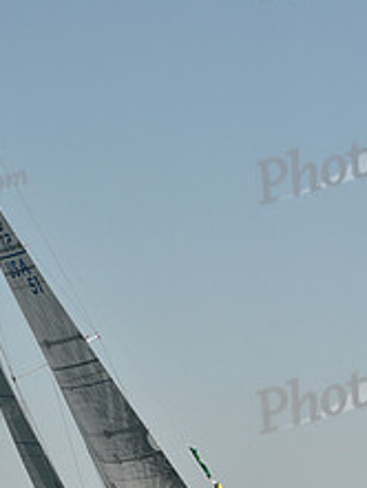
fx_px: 2923
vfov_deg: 9.6
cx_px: 143
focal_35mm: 207
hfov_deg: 7.2
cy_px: 294
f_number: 5.6
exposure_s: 1/1250
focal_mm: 82
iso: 320
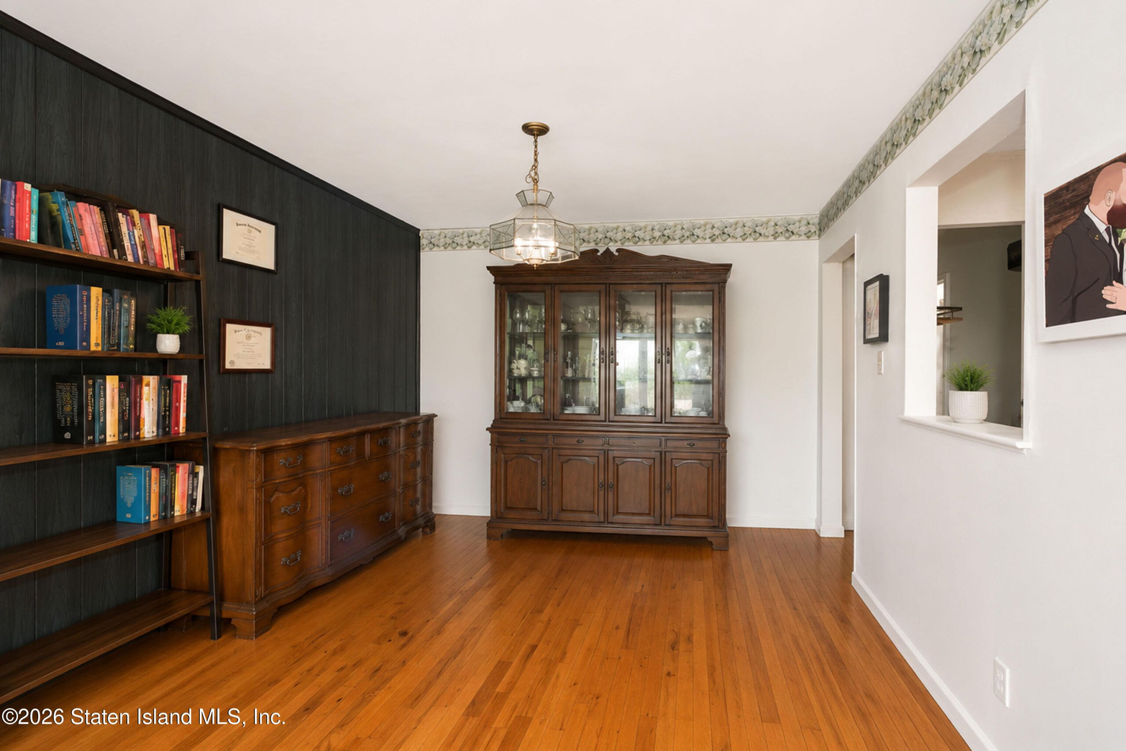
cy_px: 376
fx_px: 469
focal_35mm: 15
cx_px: 563
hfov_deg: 100.4
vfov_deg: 77.3
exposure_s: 1/60
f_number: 7.1
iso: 2000
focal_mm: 10
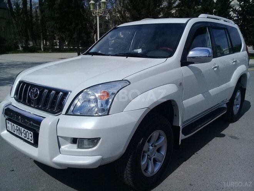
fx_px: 227
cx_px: 127
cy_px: 96
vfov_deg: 45.4
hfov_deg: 58.4
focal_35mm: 31
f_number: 2.2
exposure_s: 1/4739
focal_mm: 3.3
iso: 50
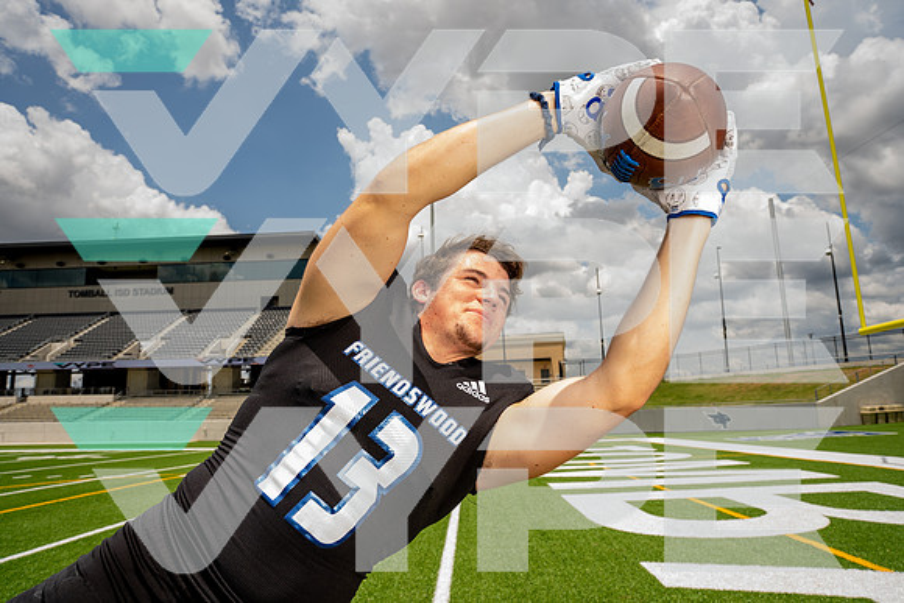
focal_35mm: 24
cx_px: 452
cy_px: 302
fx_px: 603
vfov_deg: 53.2
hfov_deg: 73.7
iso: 64
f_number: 6.3
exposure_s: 1/250
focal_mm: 24
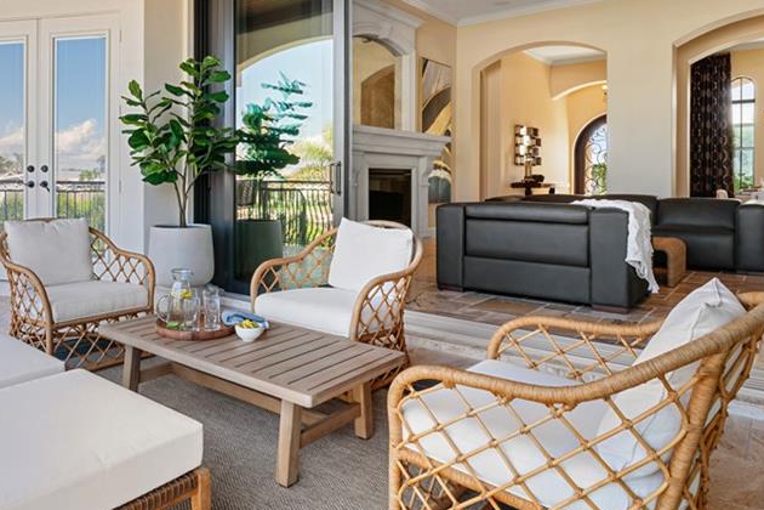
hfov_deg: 67.5
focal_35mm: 26
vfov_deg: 48.6
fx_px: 552
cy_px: 162
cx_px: 253
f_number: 10
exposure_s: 1/13
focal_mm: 16
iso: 320
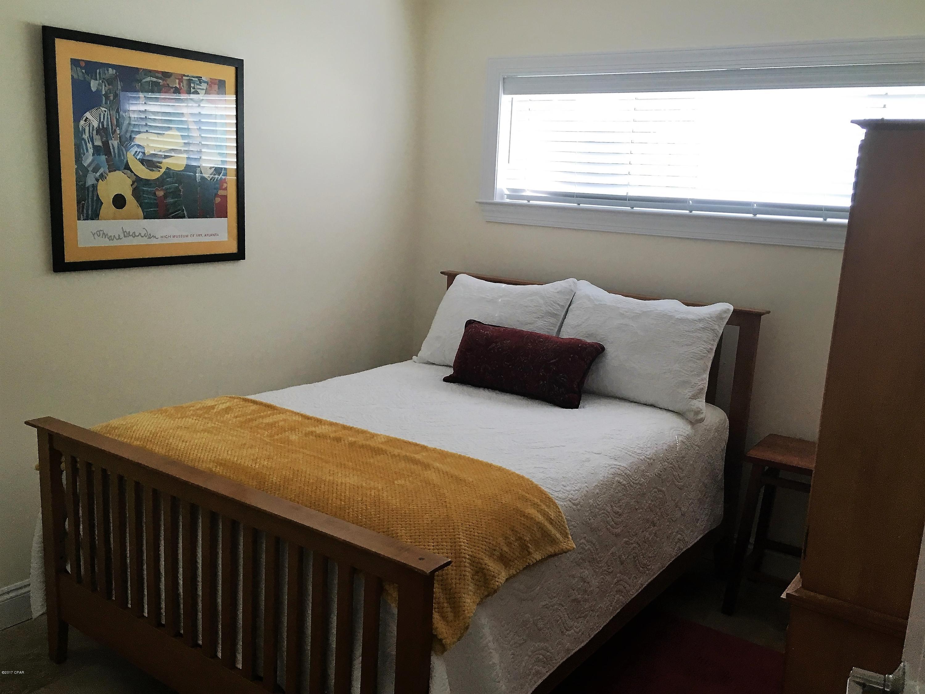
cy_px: 347
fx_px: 775
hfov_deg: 61.7
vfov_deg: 48.2
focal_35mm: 29
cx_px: 462
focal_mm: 4.15
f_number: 2.2
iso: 32
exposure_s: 1/30
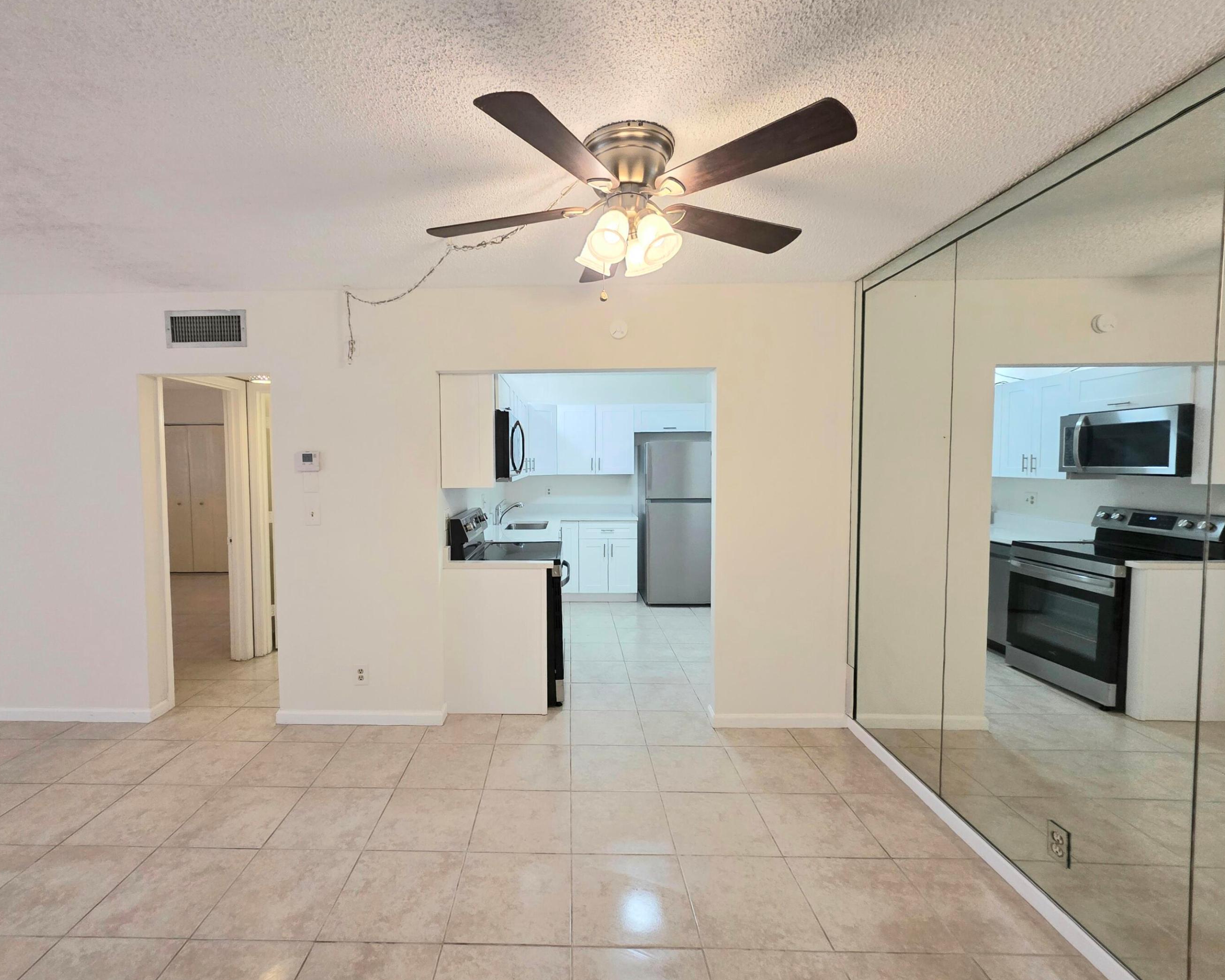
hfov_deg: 100.5
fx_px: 508
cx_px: 559
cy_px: 487
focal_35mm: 14
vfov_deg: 88.0
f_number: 1.9
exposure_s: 1/120
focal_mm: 2.2
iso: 250
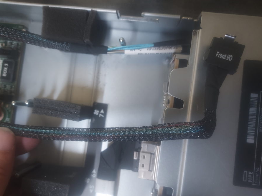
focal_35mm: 27
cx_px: 122
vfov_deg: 51.3
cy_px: 104
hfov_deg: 65.2
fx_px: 204
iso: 320
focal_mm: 4.6
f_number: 1.8
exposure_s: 1/40
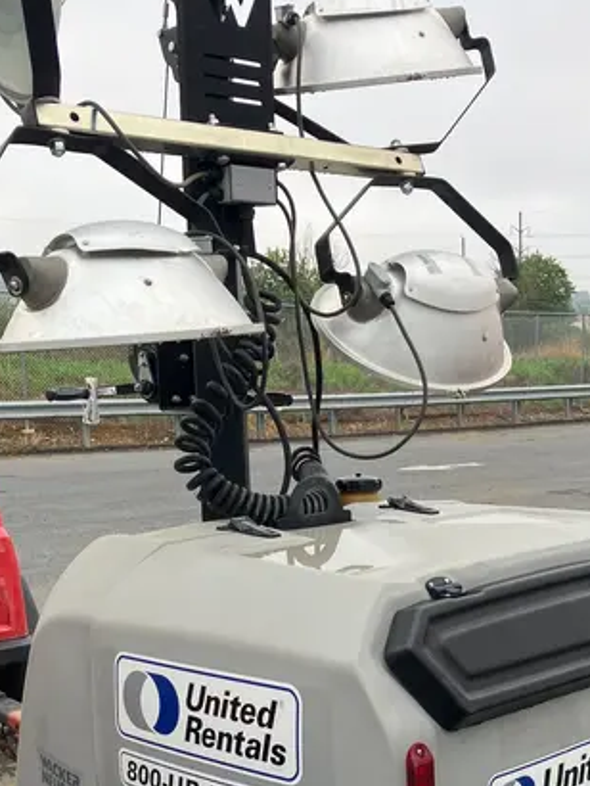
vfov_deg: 37.3
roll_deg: +1.5
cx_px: 318
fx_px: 1135
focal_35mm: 50
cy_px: 580
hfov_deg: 29.1
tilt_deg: -11.1
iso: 25
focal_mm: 3.99
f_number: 1.8
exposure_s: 1/229
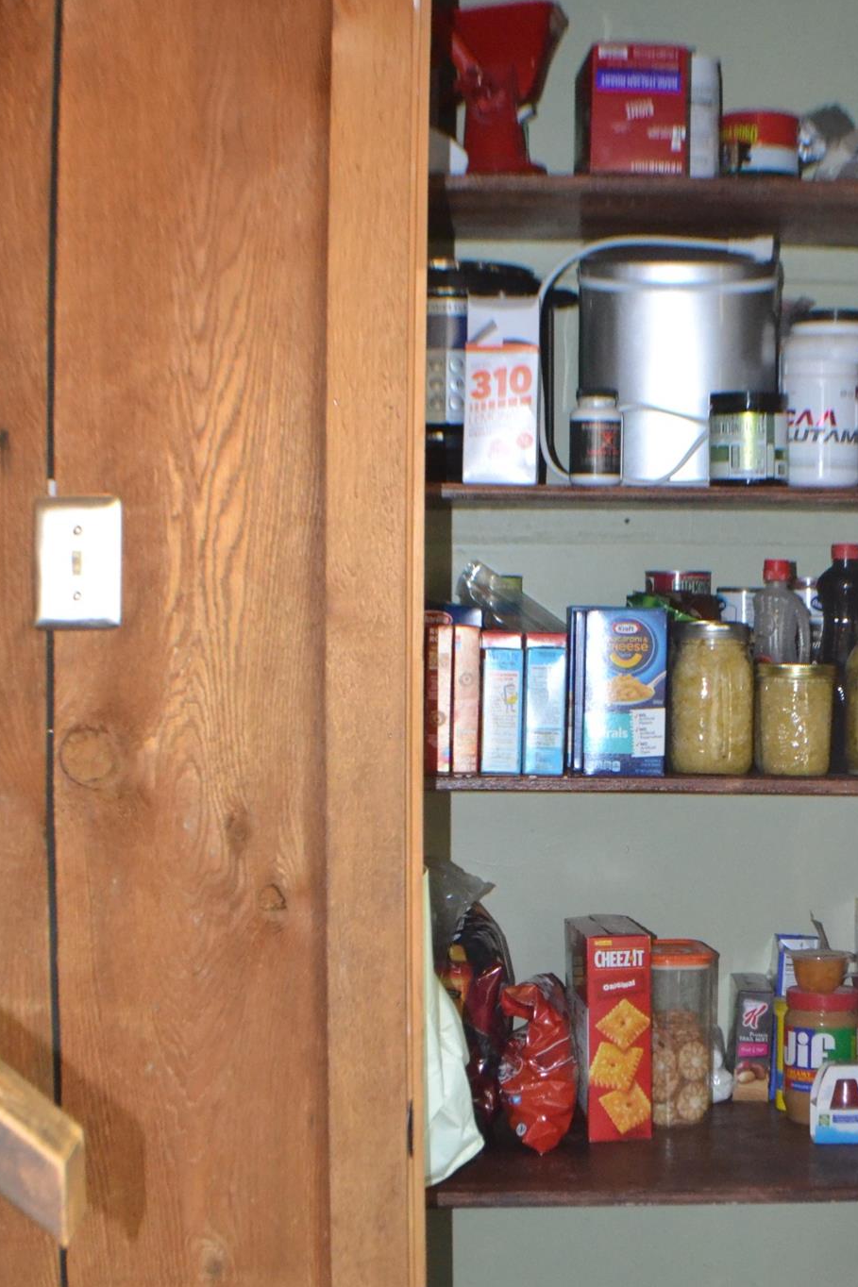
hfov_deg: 13.8
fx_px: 3540
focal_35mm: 99
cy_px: 817
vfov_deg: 20.6
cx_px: 671
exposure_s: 1/60
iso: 2800
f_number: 5.3
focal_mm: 40
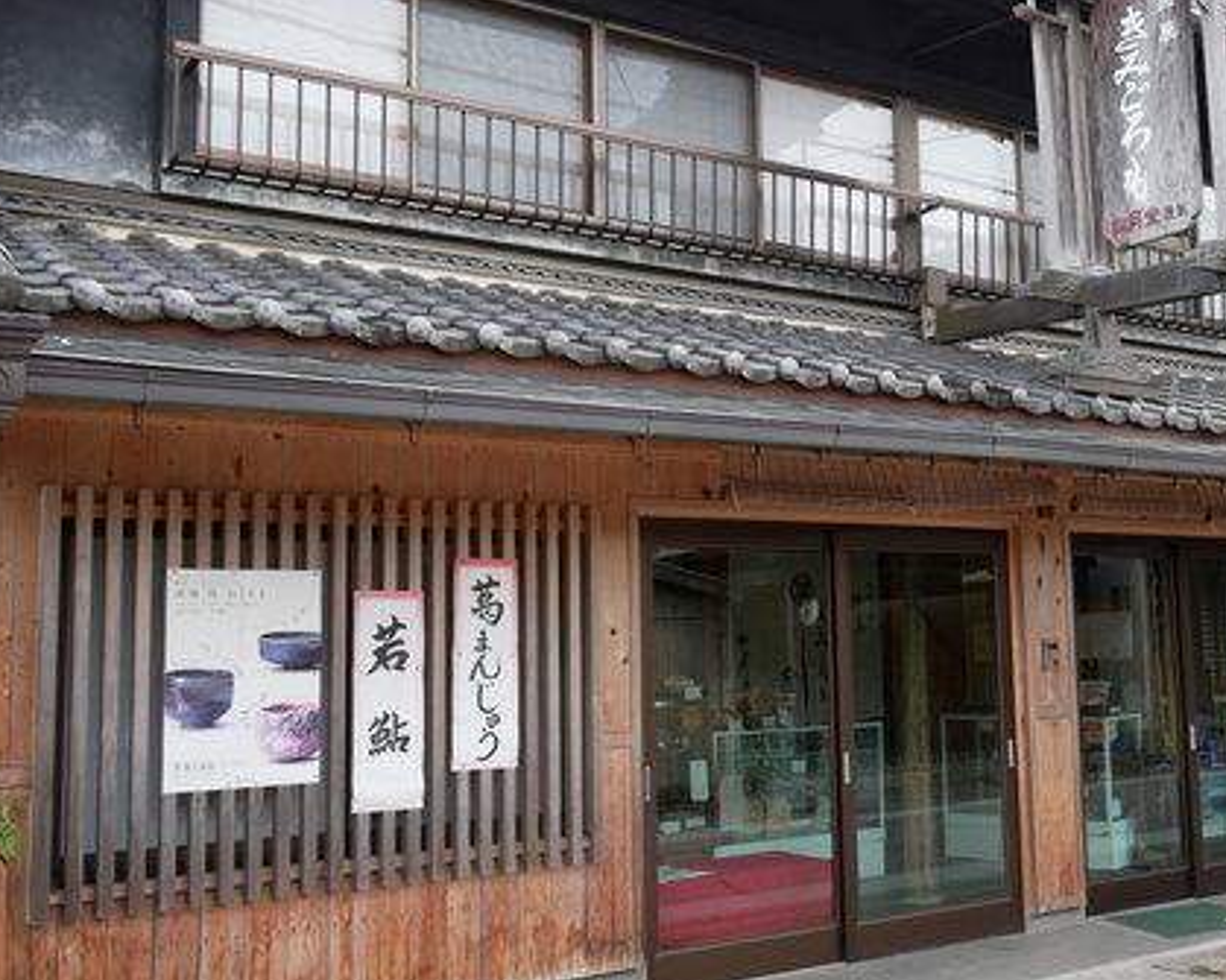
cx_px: 831
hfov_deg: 43.1
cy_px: 446
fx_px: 1524
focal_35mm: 42
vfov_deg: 35.6
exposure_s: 1/160
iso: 200
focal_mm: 15
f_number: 5
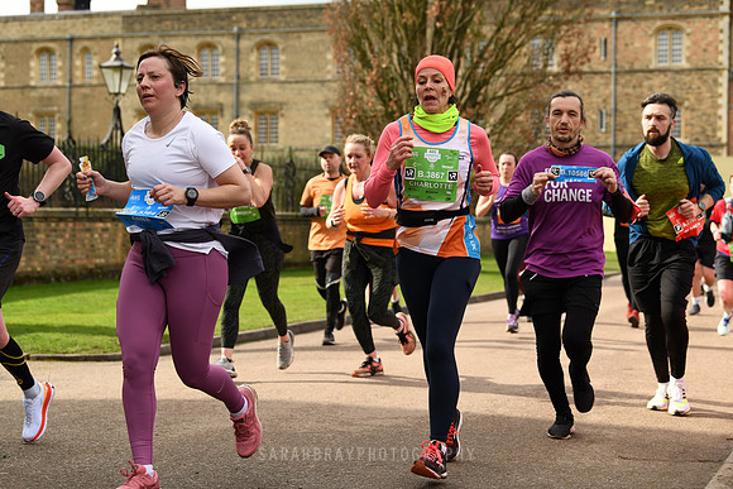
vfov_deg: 18.2
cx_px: 366
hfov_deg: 27.0
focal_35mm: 75
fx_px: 1527
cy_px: 244
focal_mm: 75
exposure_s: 1/1000
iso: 280
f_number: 4.5
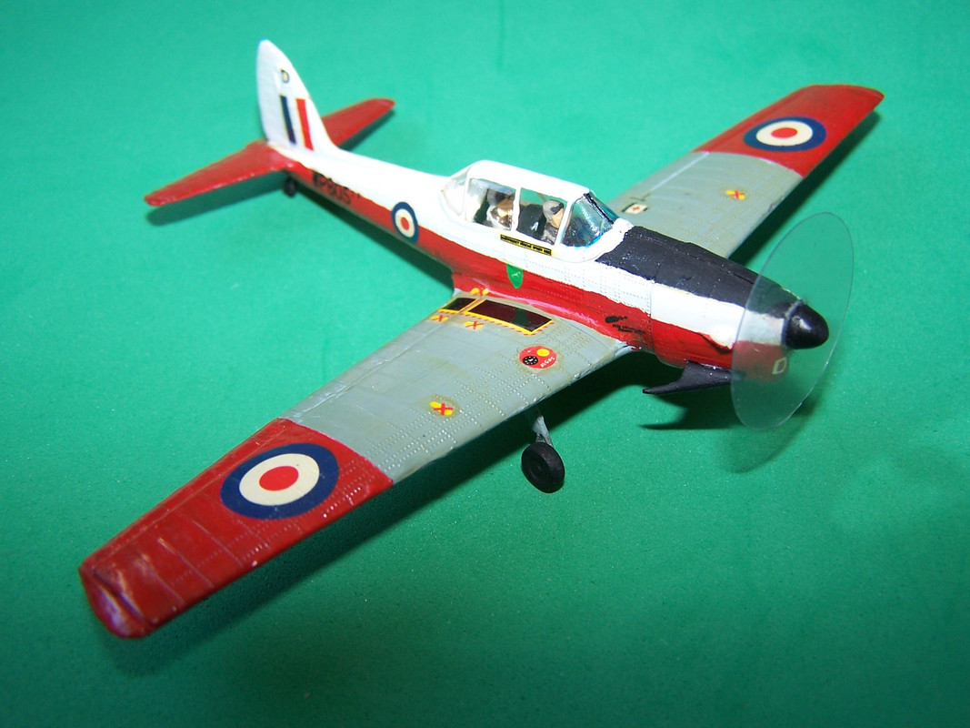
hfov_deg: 49.0
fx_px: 1065
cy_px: 364
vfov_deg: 37.7
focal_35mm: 38
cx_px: 485
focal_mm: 6.3
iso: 80
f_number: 2.8
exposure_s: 1/60
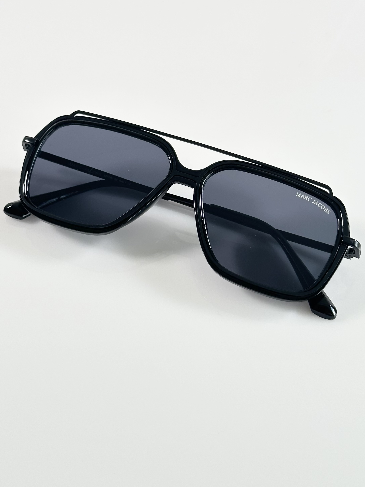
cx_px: 176
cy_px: 212
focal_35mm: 67
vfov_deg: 28.9
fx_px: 942
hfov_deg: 21.9
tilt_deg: -49.4
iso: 50
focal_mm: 6.86
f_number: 1.78
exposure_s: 1/100
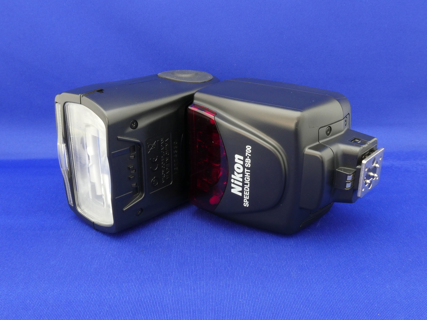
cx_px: 214
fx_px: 432
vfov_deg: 40.7
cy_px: 160
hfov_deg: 52.6
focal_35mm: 35
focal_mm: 6.3
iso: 200
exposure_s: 1
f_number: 8
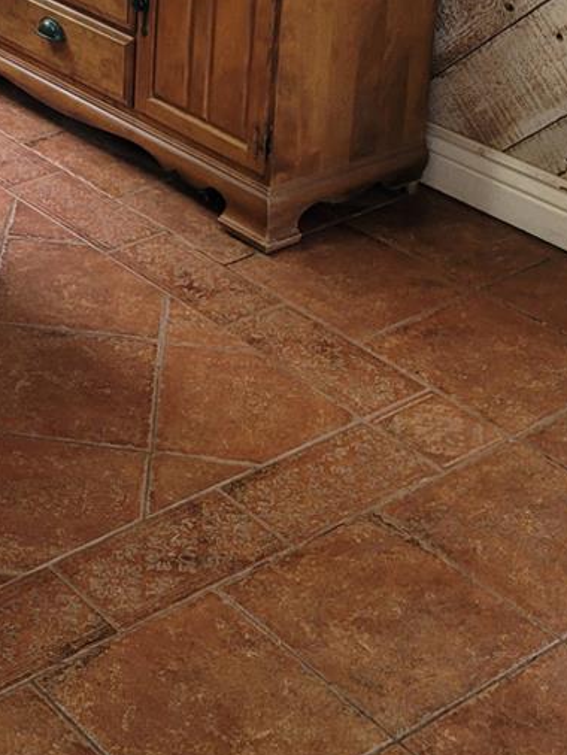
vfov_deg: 23.0
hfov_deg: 17.9
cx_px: -172
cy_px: -182
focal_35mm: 77
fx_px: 1680
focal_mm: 5.4
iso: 200
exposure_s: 1/59
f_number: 1.8
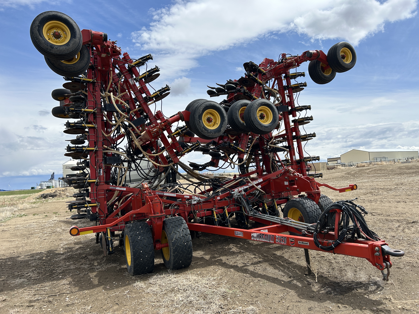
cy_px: 157
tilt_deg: +3.1
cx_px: 210
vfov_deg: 53.1
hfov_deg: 67.3
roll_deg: +2.9
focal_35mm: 26
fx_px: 315
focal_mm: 5.7
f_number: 1.5
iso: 50
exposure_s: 1/5319
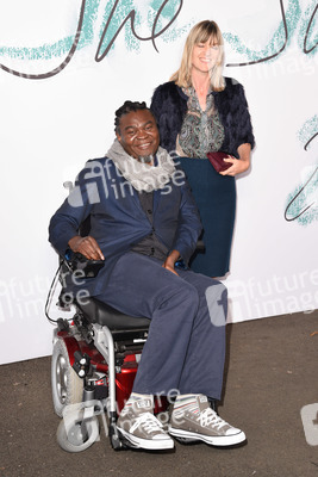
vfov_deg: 39.6
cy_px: 238
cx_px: 159
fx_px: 662
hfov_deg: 27.0
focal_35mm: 50
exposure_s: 1/250
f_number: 5.6
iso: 800
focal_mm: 50
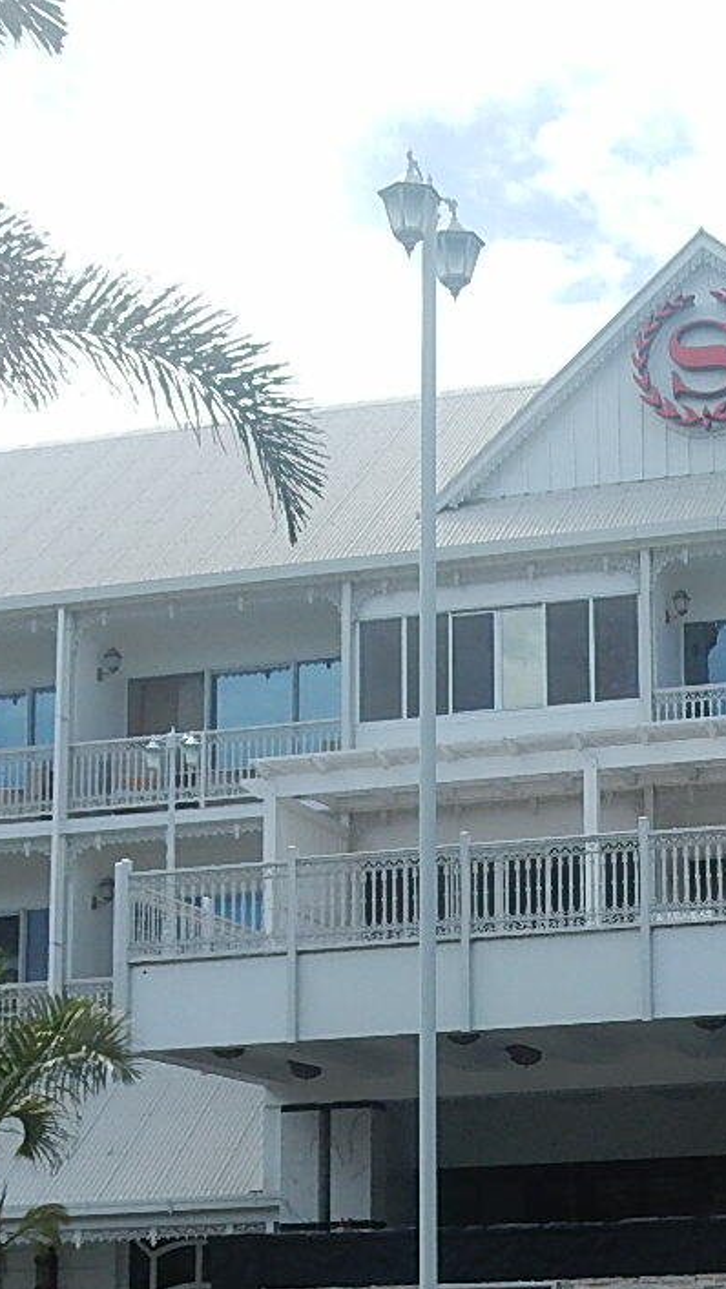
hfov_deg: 16.1
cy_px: 851
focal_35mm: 74
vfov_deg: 28.4
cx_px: 649
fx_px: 2531
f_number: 4
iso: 125
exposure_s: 1/1000
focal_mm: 5.4
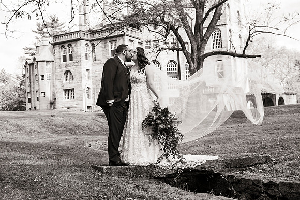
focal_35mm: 50
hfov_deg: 39.6
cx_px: 150
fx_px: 416
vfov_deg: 27.0
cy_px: 100
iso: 400
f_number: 4
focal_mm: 50
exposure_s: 1/800
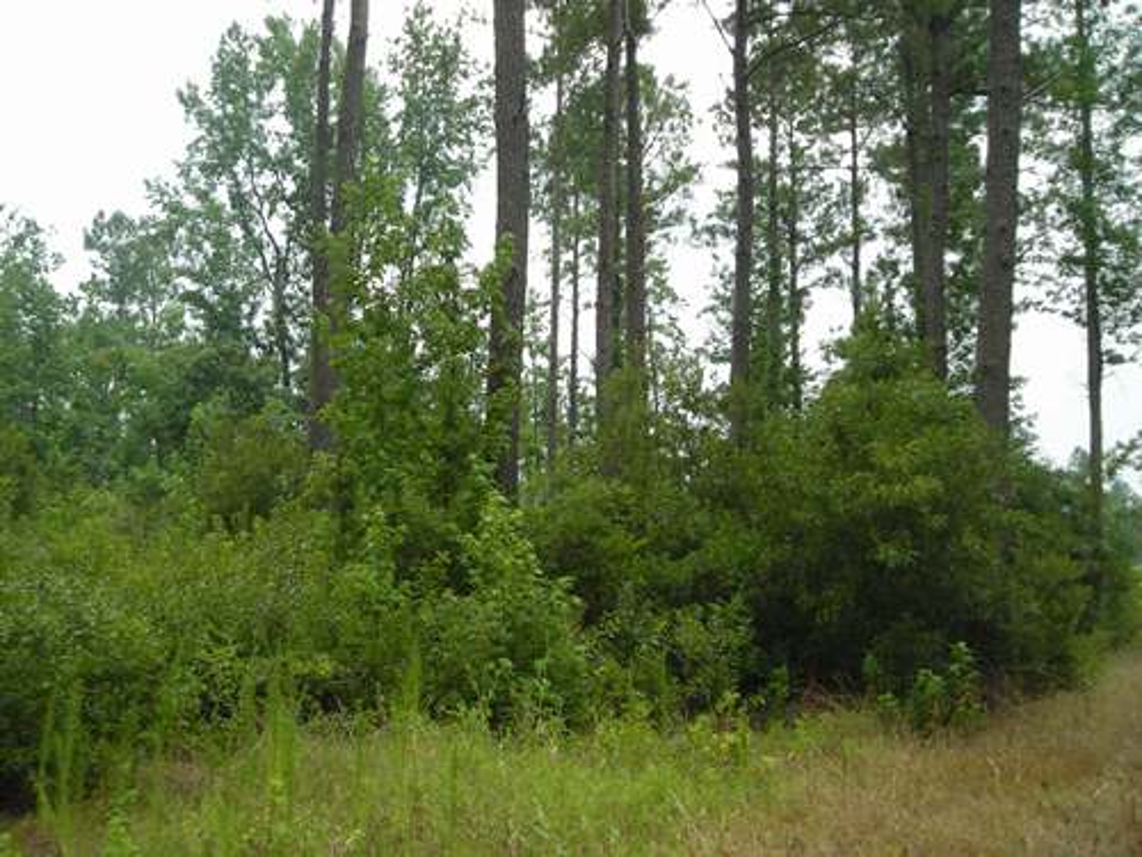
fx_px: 1254
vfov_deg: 37.7
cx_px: 571
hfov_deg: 49.0
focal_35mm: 38
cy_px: 428
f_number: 3.2
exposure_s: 1/122
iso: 50
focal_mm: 6.3
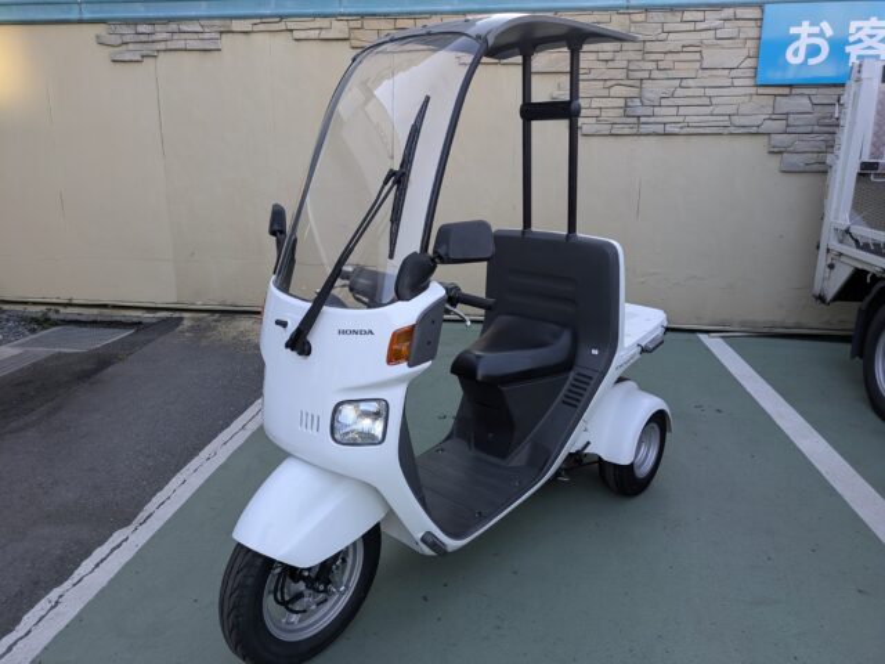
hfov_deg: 69.4
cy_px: 332
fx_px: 639
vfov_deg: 54.9
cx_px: 442
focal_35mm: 25
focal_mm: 5.43
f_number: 1.89
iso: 47
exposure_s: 1/170
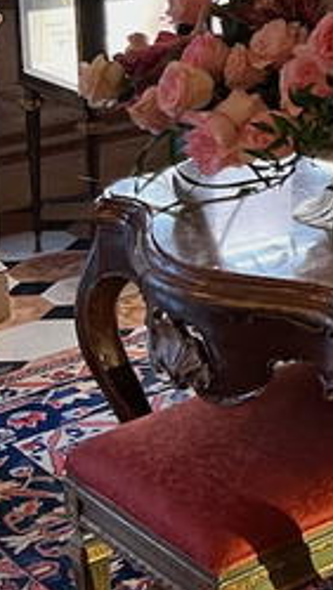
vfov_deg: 20.9
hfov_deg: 10.4
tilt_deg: -6.9
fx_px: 1488
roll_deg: +0.1
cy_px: -120
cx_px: 881
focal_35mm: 95
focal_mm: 5.7
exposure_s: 1/50
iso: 500
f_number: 1.5
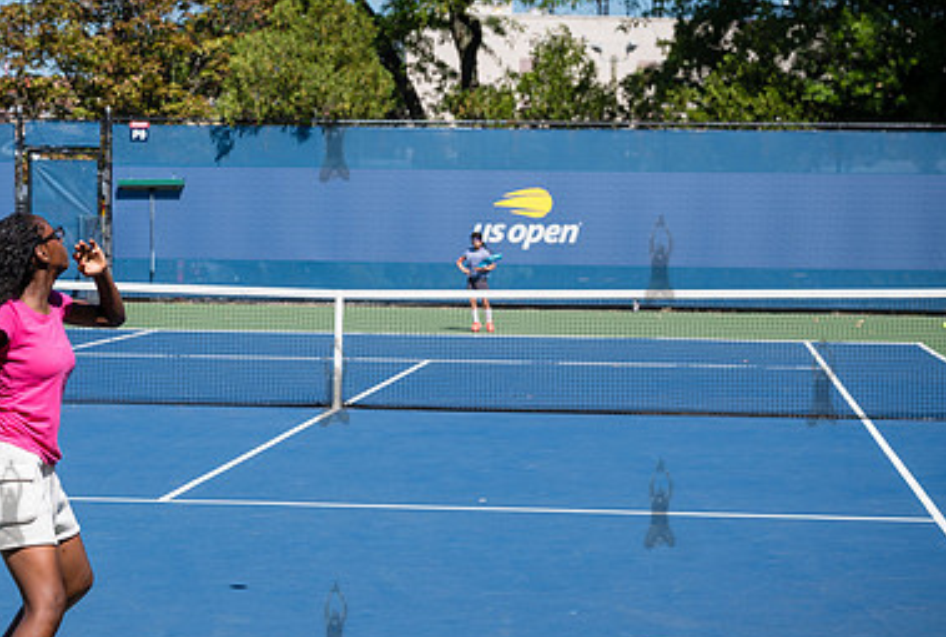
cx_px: 413
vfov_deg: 15.6
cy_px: 335
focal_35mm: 88
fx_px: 2319
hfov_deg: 23.0
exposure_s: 1/1000
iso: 100
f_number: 4
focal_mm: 52
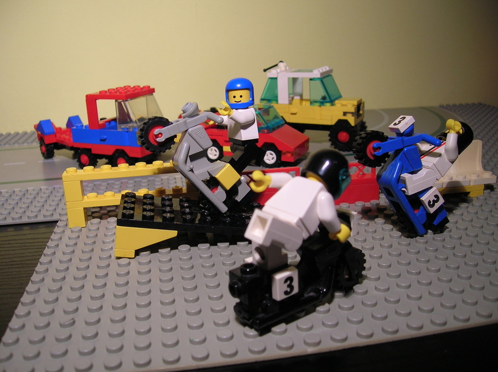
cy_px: 186
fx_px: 489
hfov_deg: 54.0
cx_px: 249
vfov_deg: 41.7
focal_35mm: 34
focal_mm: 5.7
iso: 50
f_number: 2.9
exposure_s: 1/18.5
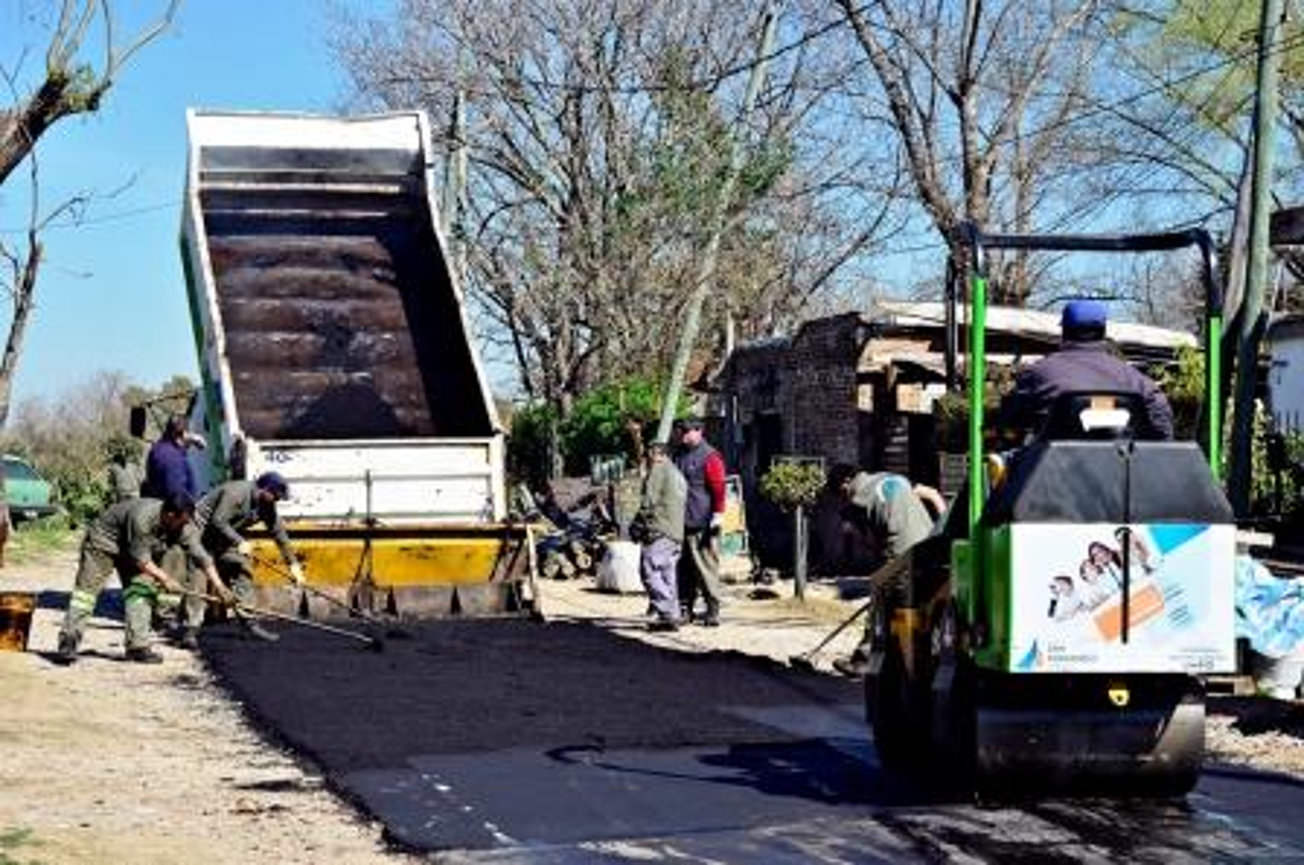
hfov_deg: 28.1
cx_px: 652
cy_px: 432
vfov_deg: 18.9
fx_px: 2603
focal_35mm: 72
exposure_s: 1/1250
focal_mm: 48
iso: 400
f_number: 7.1
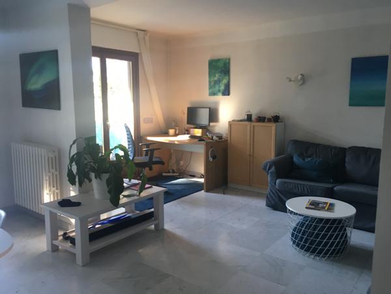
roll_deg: +0.6
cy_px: 147
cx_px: 196
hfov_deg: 61.7
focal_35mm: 29
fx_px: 328
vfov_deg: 48.2
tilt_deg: -5.5
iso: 80
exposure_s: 1/33
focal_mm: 4.15
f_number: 2.2
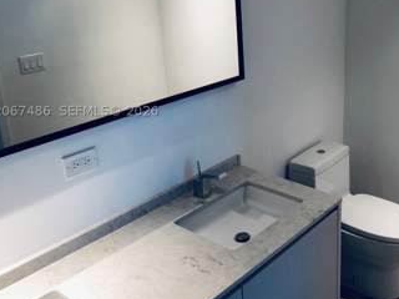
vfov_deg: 34.2
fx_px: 484
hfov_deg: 44.0
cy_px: 111
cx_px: 273
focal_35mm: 42
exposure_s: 1/20
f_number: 1.8
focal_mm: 4
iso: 40
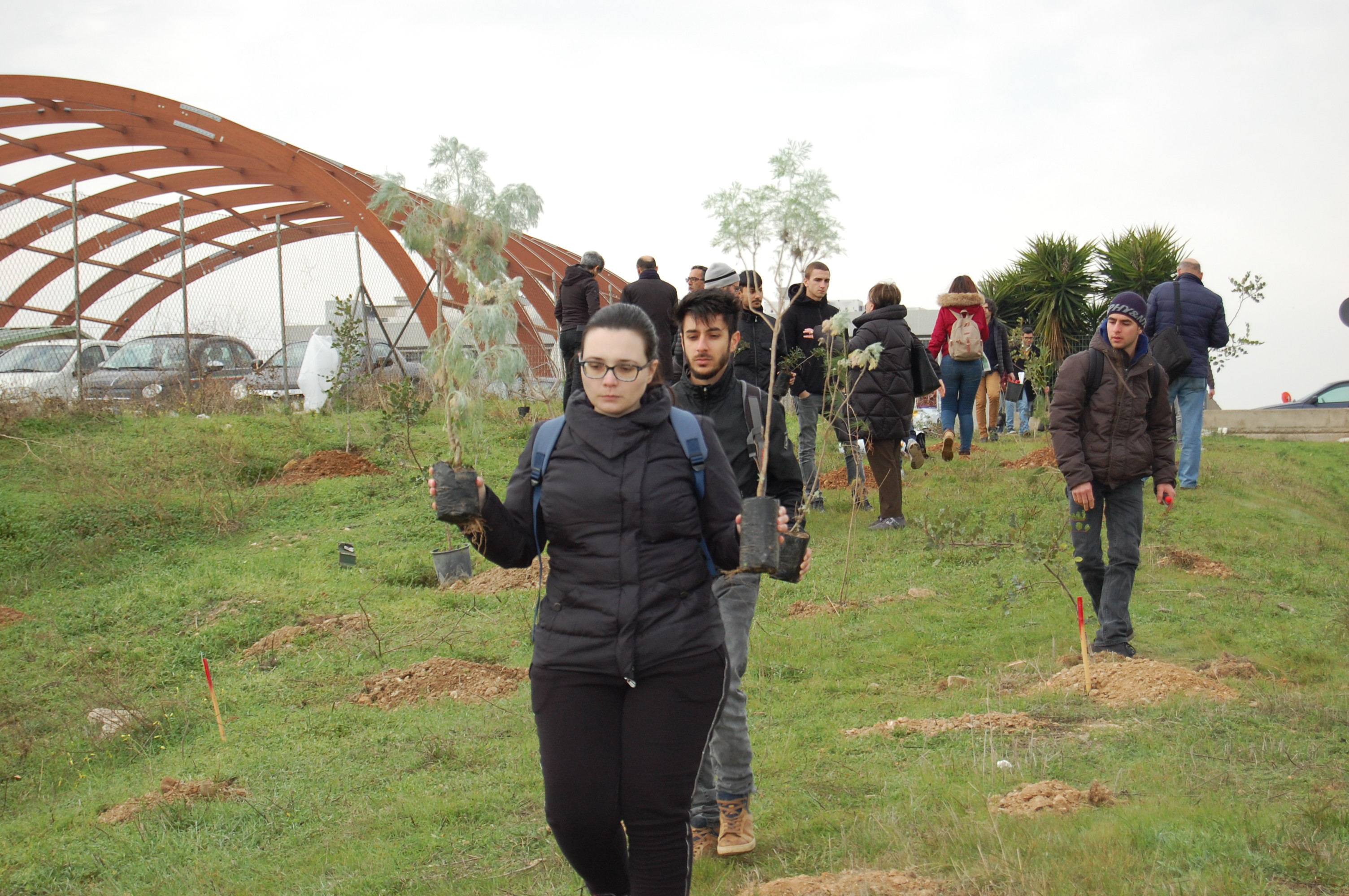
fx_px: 3089
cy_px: 448
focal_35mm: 82
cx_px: 674
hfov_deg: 24.6
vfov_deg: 16.5
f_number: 5.6
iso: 400
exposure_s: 1/320
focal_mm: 55
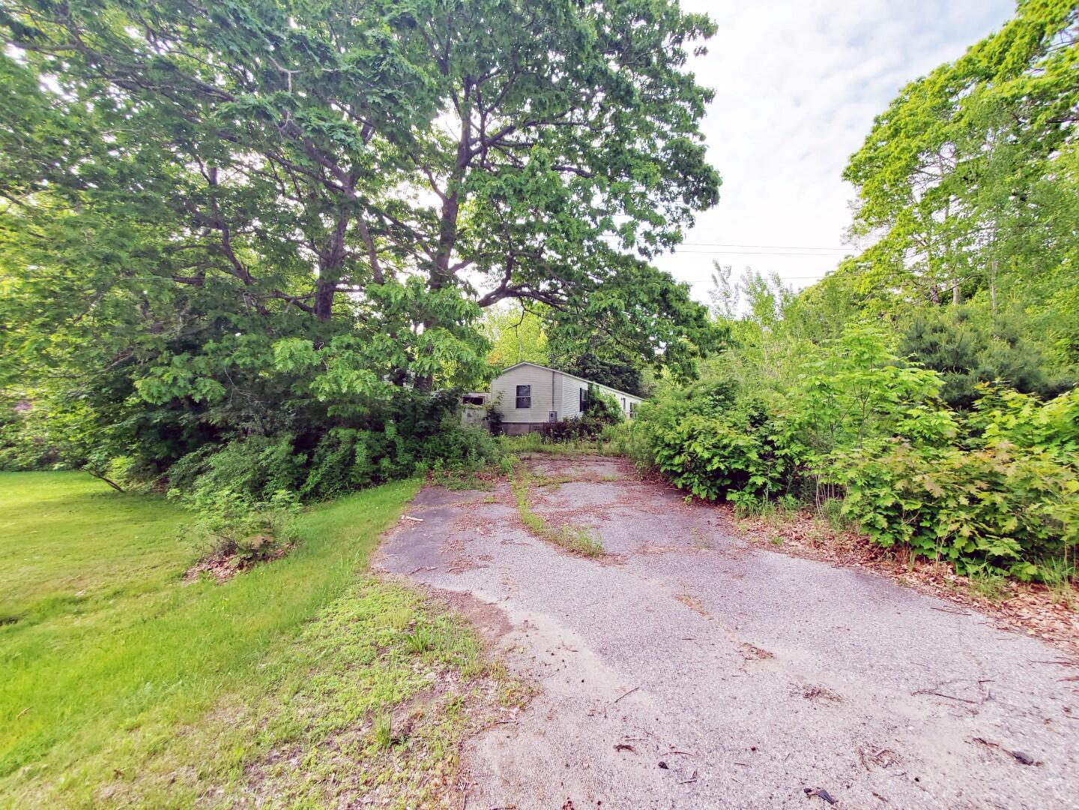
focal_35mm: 13
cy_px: 405
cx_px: 540
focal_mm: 1.8
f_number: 2.2
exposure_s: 1/550
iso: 50
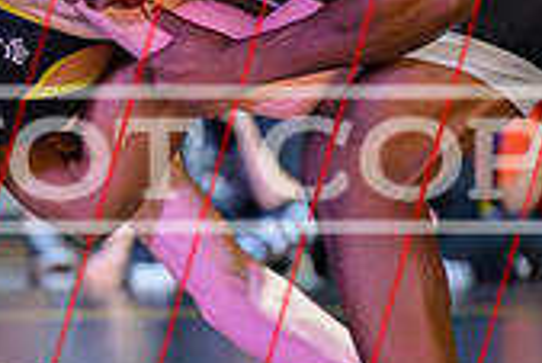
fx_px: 4897
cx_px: 159
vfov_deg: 4.2
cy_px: 119
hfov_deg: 6.3
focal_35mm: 325
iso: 25600
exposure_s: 1/640
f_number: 2.8
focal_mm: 77
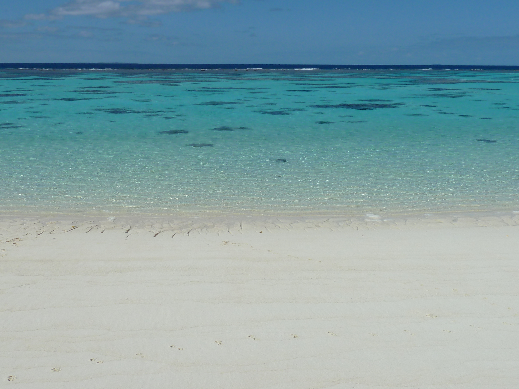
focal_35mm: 43
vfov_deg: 33.2
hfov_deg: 43.8
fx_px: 645
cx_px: 235
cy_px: 120
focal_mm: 4.7
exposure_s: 1/1000
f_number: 5.6
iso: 80
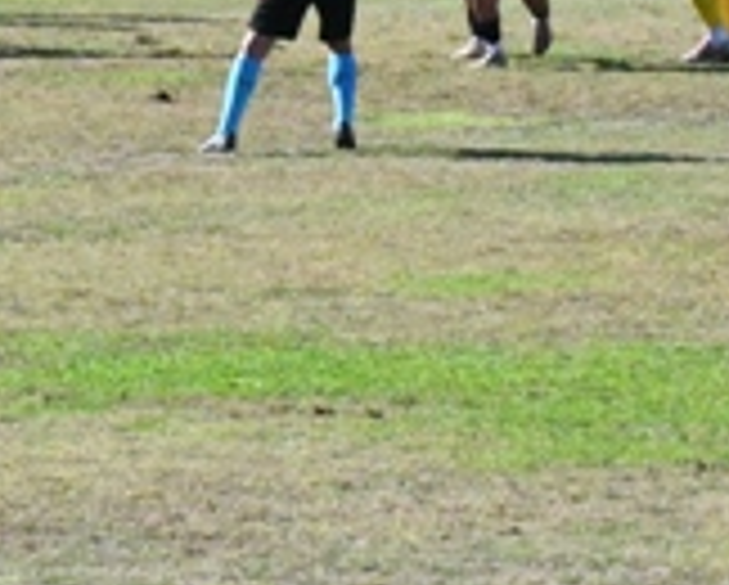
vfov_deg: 2.9
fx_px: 11751
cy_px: 34
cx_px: -652
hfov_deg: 3.5
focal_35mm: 544
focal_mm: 98
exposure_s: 1/5000
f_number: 18
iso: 12800
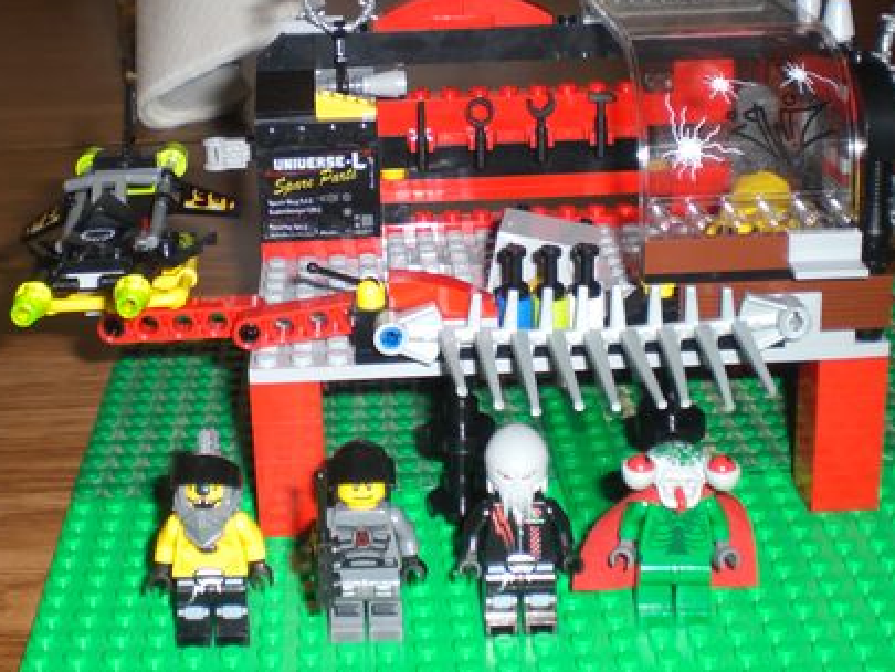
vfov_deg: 24.1
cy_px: 157
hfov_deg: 32.0
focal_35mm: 60
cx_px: 327
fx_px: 1552
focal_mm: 6.3
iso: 50
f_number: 3.1
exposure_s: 1/60
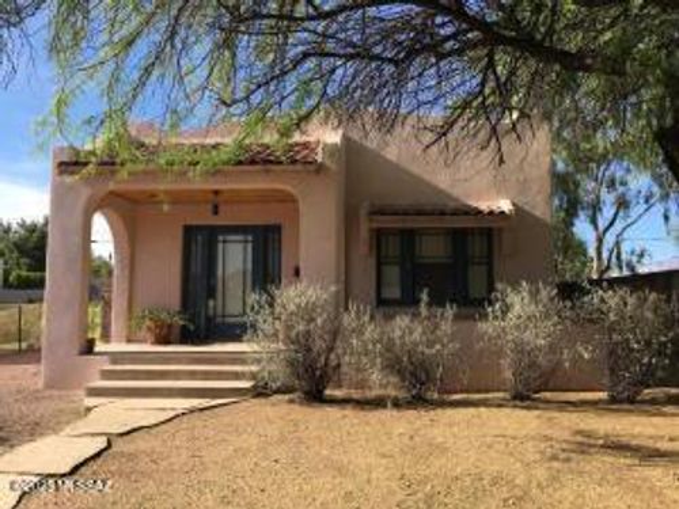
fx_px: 569
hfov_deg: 61.7
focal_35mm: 29
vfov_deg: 48.2
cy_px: 254
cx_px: 340
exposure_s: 1/818
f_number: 2.2
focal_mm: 4.15
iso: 25
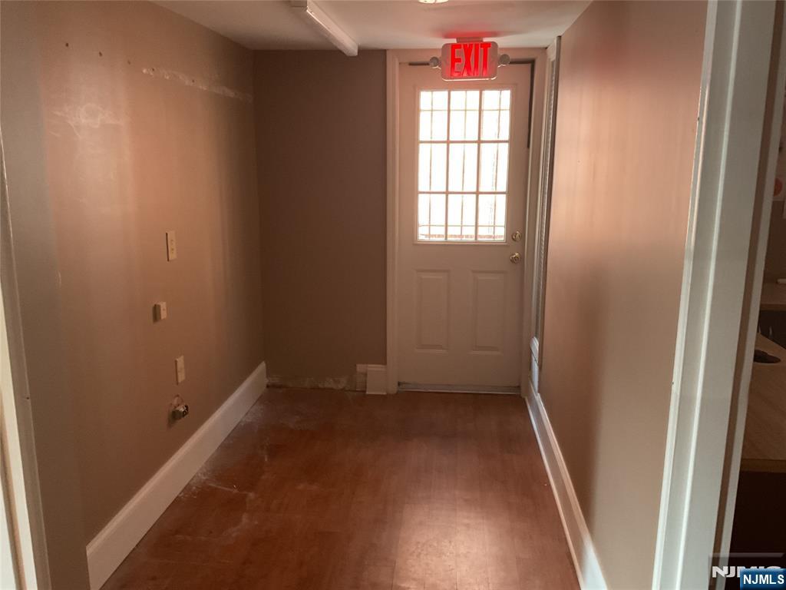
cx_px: 393
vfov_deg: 48.2
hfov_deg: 61.7
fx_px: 658
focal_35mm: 29
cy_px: 295
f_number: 1.8
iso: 250
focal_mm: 3
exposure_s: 1/60
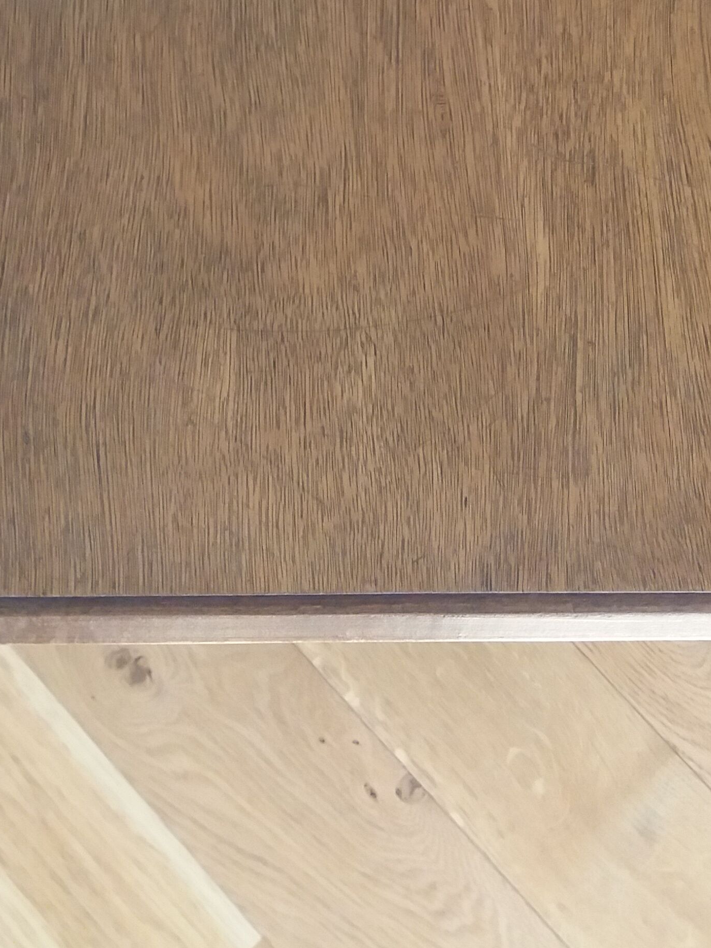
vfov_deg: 28.8
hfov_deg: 23.2
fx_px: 1726
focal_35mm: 63
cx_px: 482
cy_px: -1
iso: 160
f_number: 1.9
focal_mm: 3.7
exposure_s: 1/33
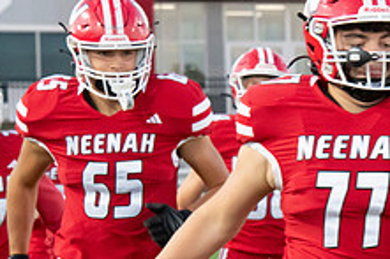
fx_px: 3843
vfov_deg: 3.9
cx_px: 443
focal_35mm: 355
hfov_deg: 5.8
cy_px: 281
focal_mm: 135
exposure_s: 1/250
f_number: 9
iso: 8000
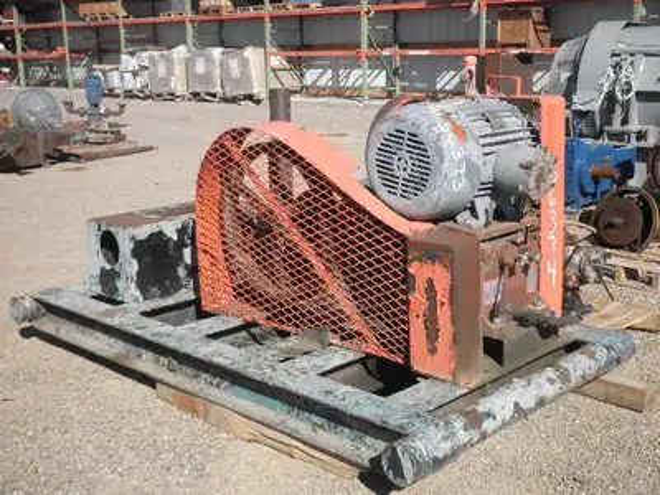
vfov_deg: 32.9
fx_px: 839
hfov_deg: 42.9
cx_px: 330
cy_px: 248
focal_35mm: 44
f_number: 9.6
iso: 64
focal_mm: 7.9
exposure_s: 1/100
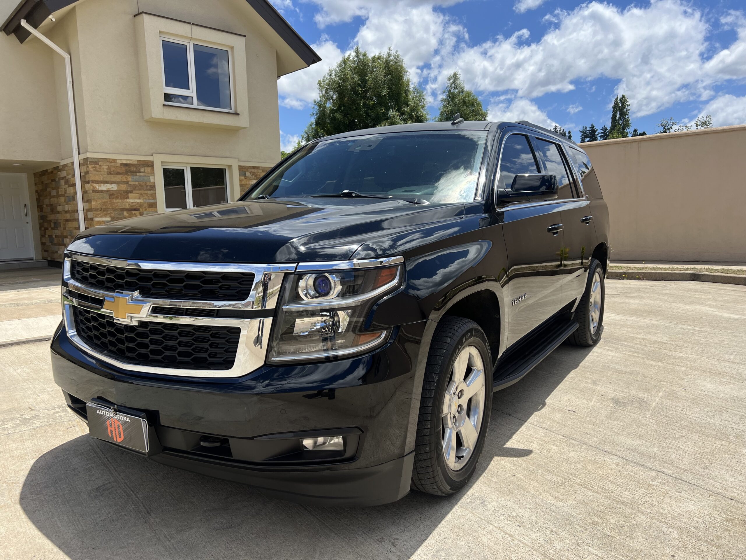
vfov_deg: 53.1
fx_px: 560
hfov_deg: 67.3
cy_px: 280
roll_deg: +1.7
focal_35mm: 26
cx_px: 373
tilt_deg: -7.9
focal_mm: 5.7
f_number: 1.5
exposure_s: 1/4444
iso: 50
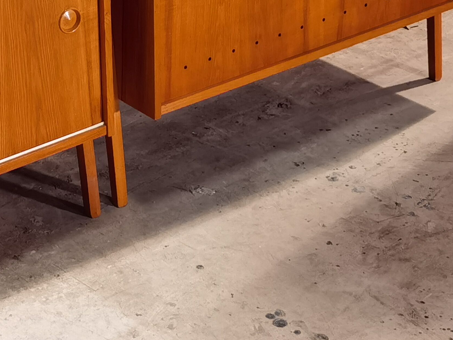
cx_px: 12
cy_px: -10
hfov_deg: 18.1
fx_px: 1387
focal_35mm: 106
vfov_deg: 13.7
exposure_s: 1/50
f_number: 1.9
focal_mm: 6.71
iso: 400
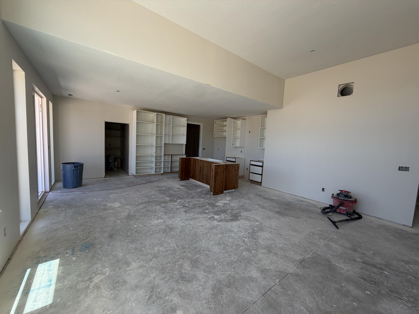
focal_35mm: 14
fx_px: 169
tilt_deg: -3.8
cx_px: 210
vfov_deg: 85.7
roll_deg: -3.0
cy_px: 157
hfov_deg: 102.1
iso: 50
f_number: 2.2
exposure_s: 1/168
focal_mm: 2.22
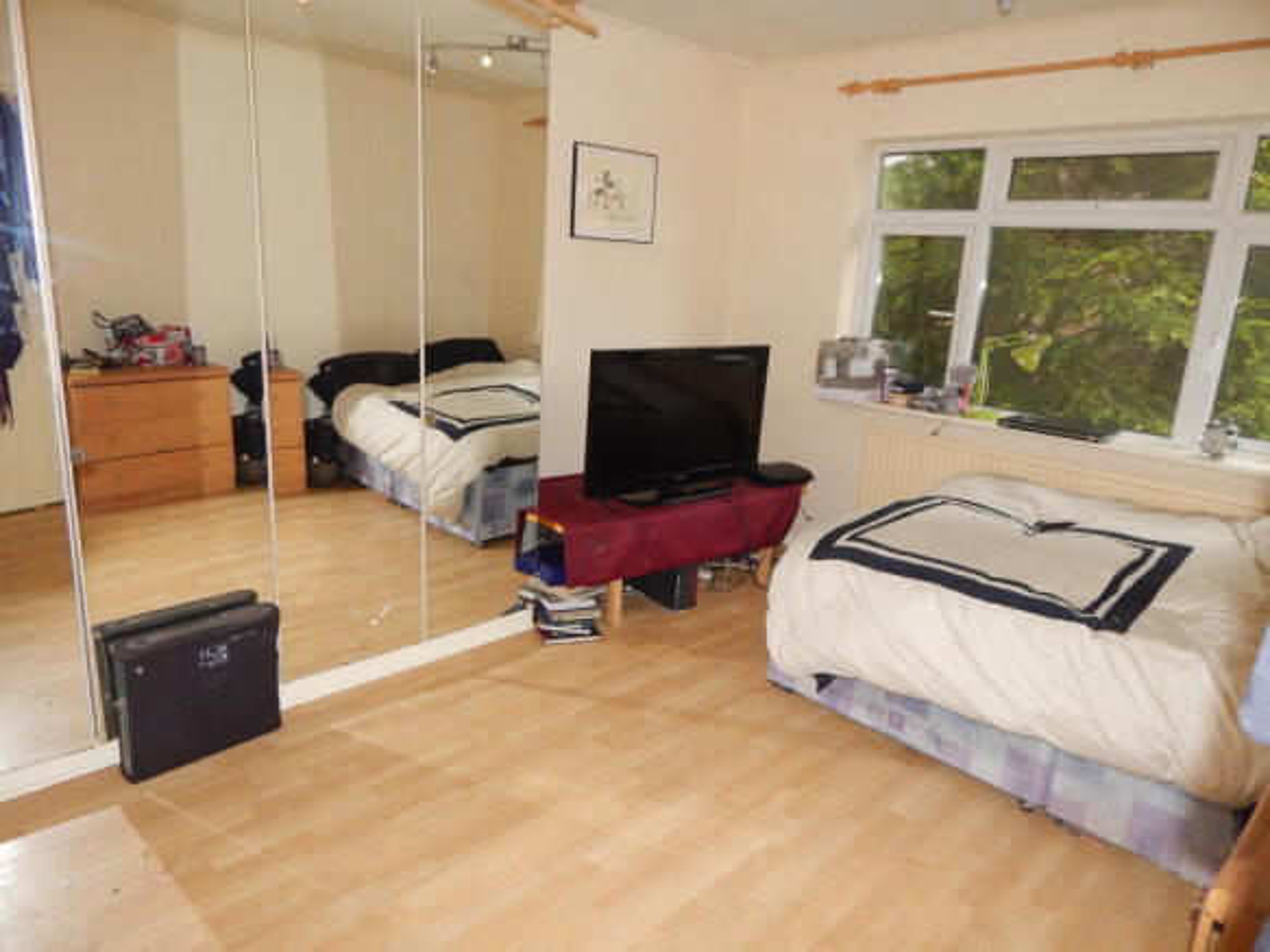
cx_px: 635
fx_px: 844
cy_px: 476
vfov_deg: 58.9
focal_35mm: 23
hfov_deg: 73.9
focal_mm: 4
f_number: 3
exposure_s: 1/30
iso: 200
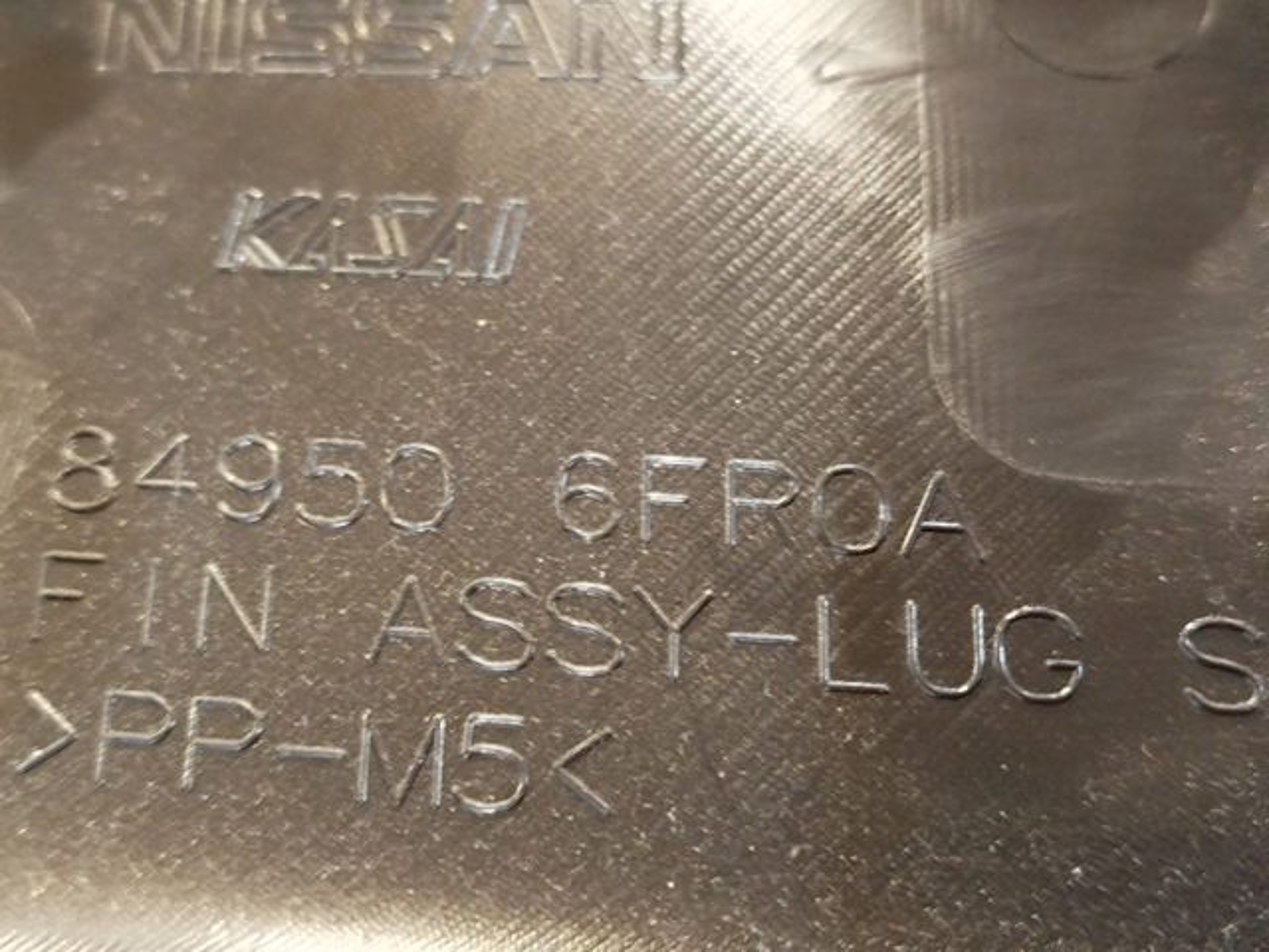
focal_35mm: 48
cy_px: 476
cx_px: 634
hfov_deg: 39.7
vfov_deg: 30.3
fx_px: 1760
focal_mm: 5.31
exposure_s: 1/17
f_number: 1.7
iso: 500
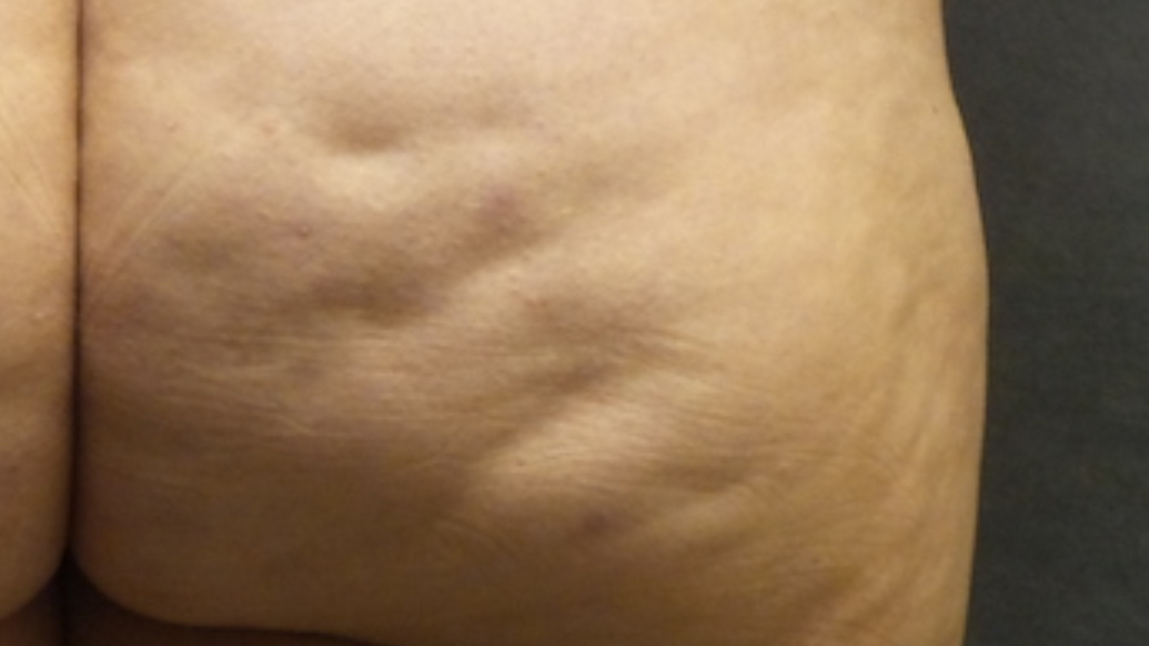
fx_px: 4417
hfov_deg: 14.6
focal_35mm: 145
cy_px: 251
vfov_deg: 8.4
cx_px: -13
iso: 400
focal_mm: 9.2
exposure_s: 1/20
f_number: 3.4
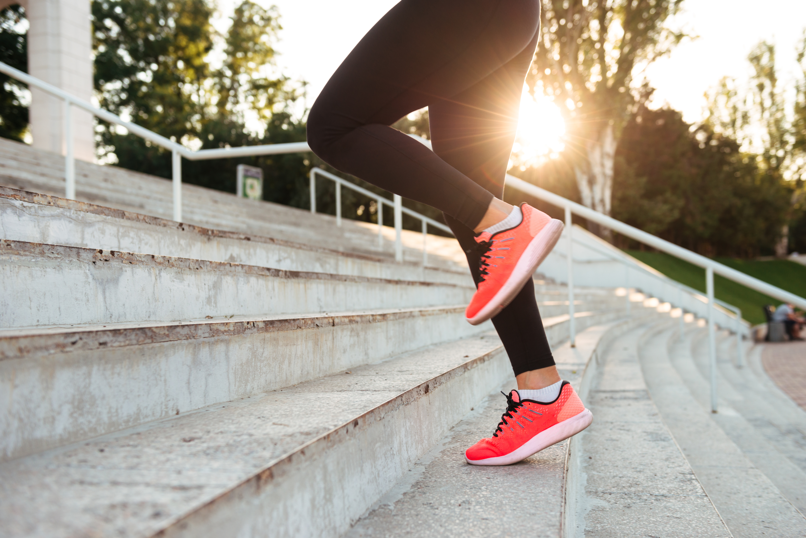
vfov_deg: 35.1
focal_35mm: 38
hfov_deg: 50.7
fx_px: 851
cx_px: 403
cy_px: 269
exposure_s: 1/500
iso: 250
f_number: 3.5
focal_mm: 38
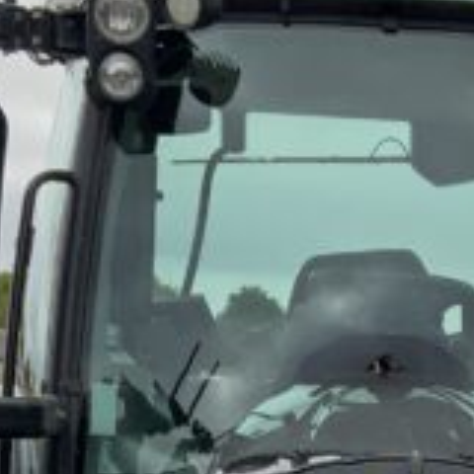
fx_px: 2541
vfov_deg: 10.2
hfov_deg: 10.5
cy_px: 782
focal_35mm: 164
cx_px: 554
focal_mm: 3
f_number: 1.8
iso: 16
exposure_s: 1/709
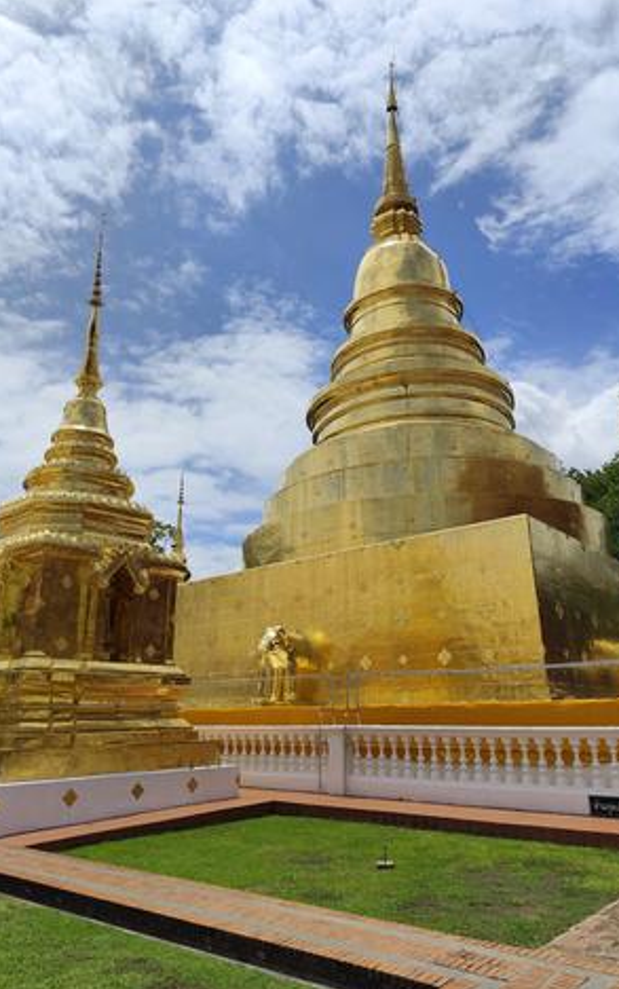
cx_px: 304
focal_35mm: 25
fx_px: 674
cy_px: 501
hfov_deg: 49.3
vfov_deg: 72.5
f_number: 1.65
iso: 50
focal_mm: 6.19
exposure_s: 1/2764
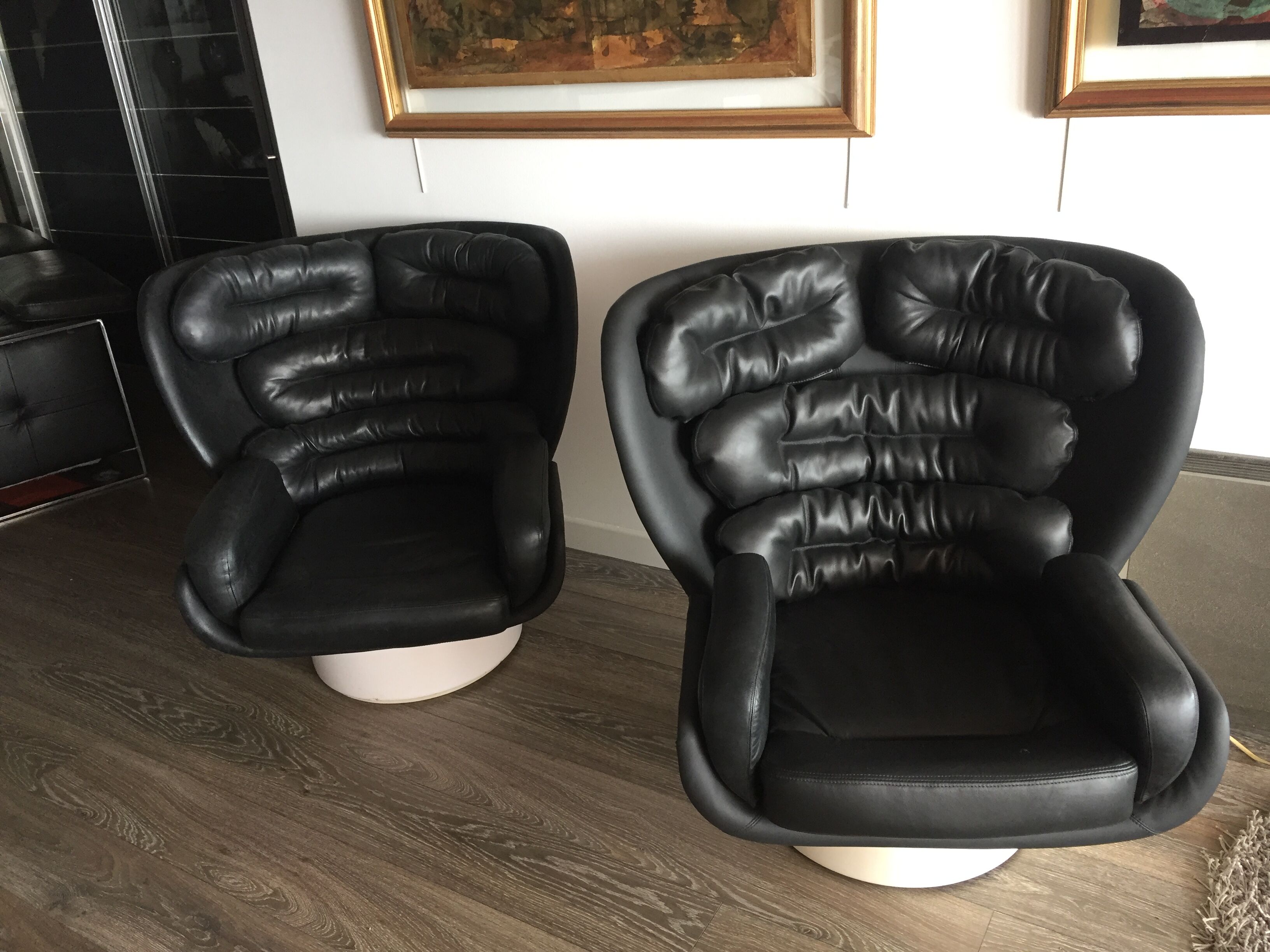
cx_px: 635
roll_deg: +5.5
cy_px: 476
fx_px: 1064
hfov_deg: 61.7
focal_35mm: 29
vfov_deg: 48.2
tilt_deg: -24.6
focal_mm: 4.15
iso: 125
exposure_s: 1/33
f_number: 2.2
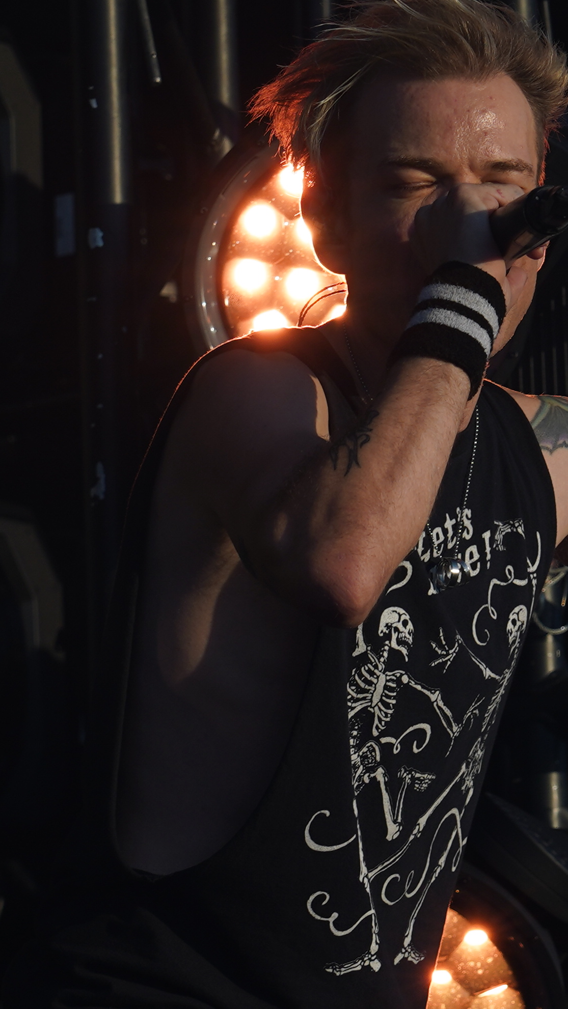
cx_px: 401
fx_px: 8915
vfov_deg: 6.5
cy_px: 666
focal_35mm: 333
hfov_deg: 3.6
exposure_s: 1/400
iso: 100
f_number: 7.1
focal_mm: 105
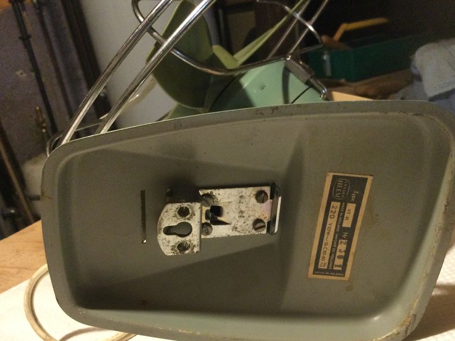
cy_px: 196
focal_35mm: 36
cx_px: 244
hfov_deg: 51.3
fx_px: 473
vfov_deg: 39.6
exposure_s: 1/17
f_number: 2.4
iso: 250
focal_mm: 3.3
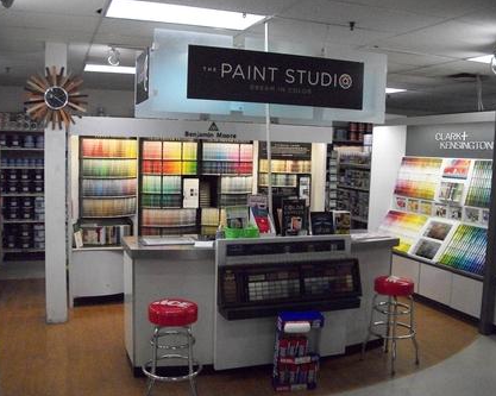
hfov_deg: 51.6
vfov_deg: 42.2
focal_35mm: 35
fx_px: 513
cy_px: 206
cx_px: 247
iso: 640
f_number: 2.9
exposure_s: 1/320
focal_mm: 5.7
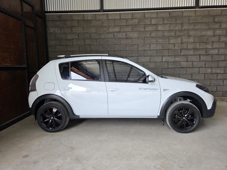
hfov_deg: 73.9
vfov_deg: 58.9
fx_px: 151
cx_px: 114
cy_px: 85
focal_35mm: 23
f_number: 1.7
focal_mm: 6.3
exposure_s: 1/180
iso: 100
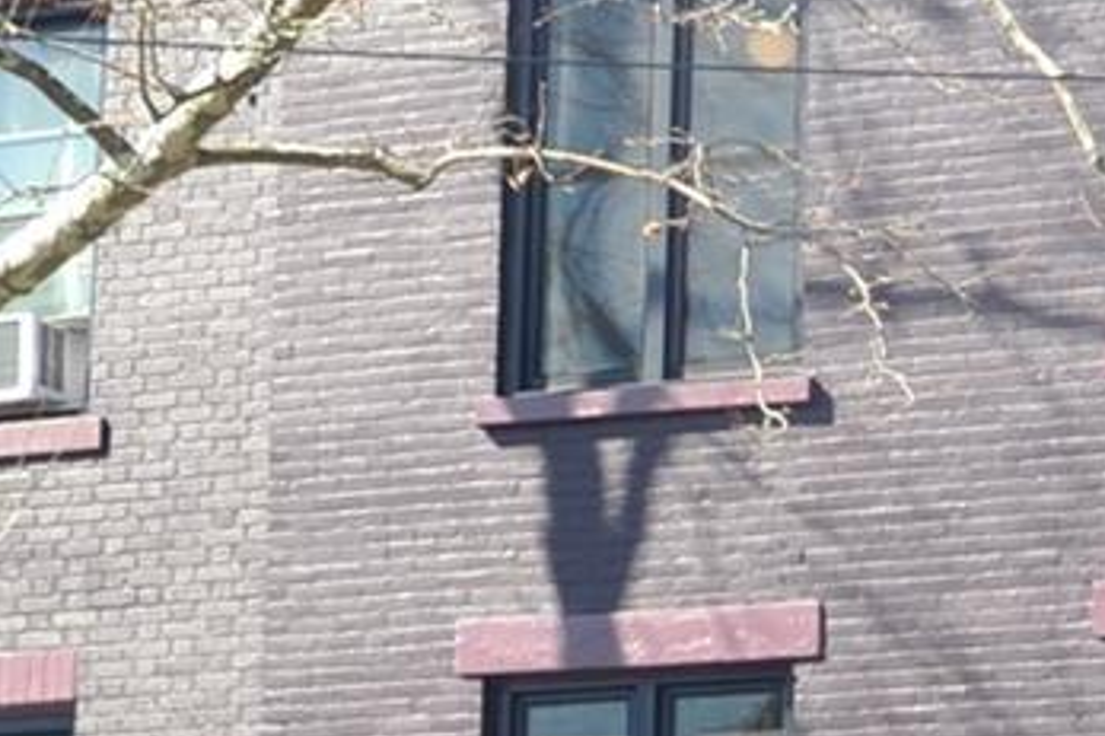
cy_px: 667
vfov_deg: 7.4
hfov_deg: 11.1
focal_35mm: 186
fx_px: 5705
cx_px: 608
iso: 100
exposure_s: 1/125
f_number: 5.6
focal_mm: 21
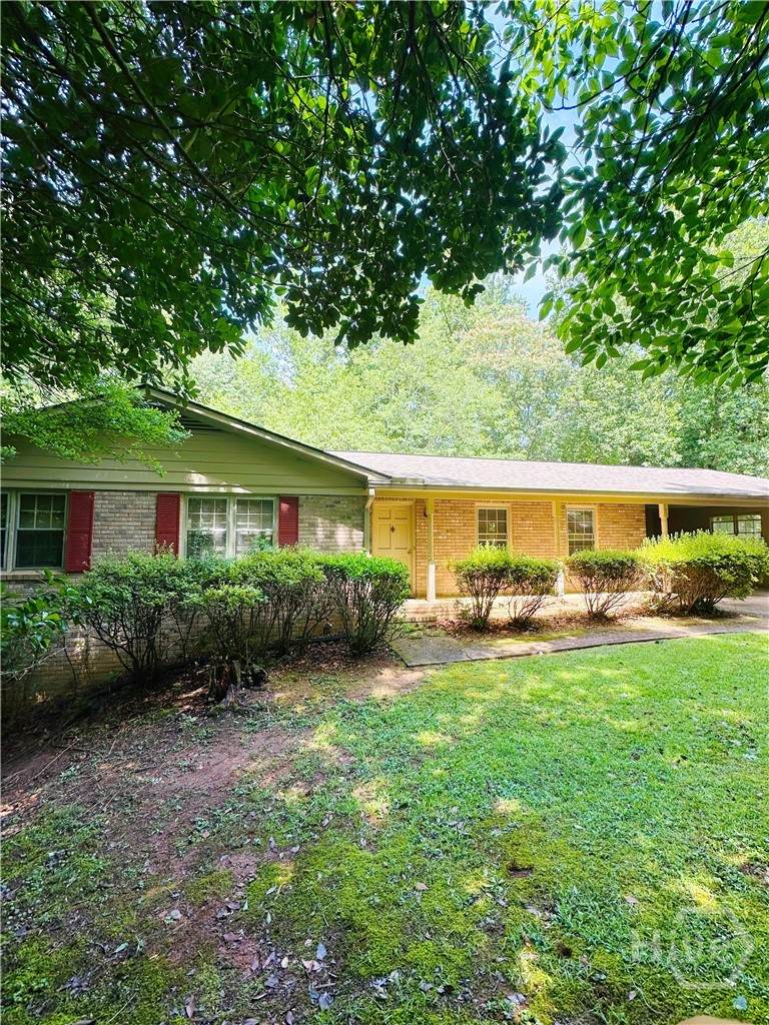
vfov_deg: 102.1
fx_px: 415
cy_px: 512
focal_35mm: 14
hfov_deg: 85.7
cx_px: 384
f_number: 2.2
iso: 40
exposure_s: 1/191
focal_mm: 2.22
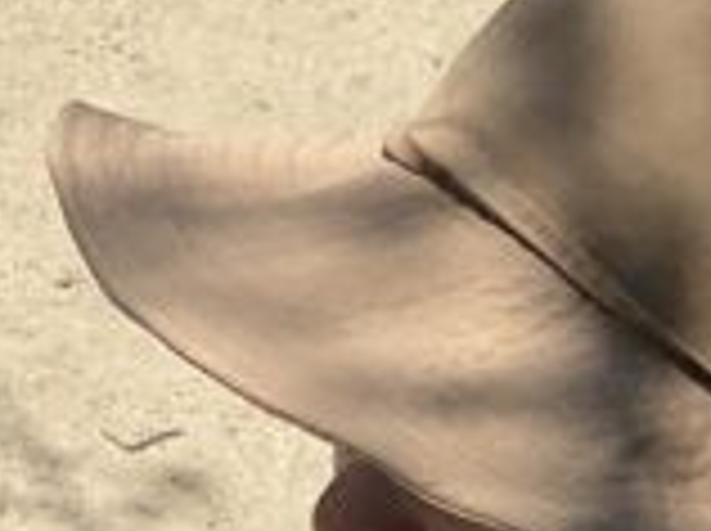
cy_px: 729
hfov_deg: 9.9
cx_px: -657
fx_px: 3856
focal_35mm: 188
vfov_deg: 7.8
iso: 16
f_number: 1.8
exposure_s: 1/2141
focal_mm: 3
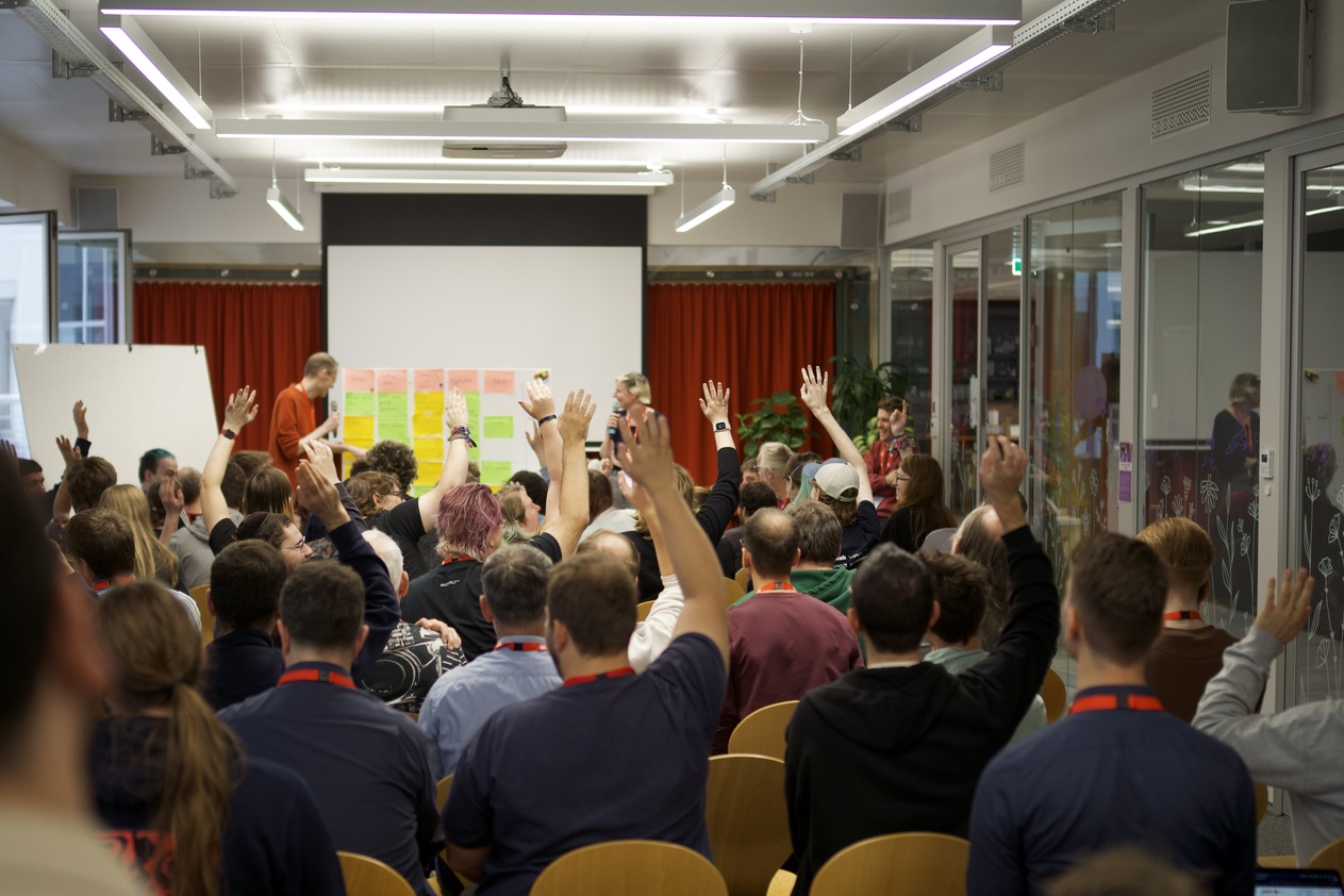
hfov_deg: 39.6
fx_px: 1867
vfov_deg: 27.0
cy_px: 448
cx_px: 672
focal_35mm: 50
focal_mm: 50
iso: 640
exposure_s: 1/320
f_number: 1.8
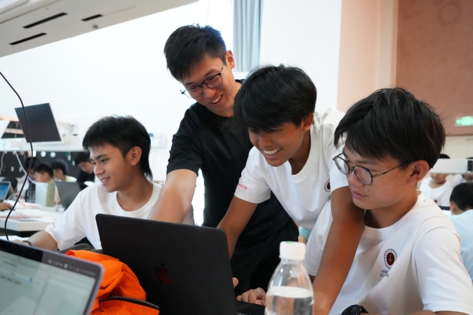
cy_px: 158
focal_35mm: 34
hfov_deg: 55.8
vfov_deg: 38.9
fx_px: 447
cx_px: 236
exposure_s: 1/200
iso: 8000
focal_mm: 34
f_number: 5
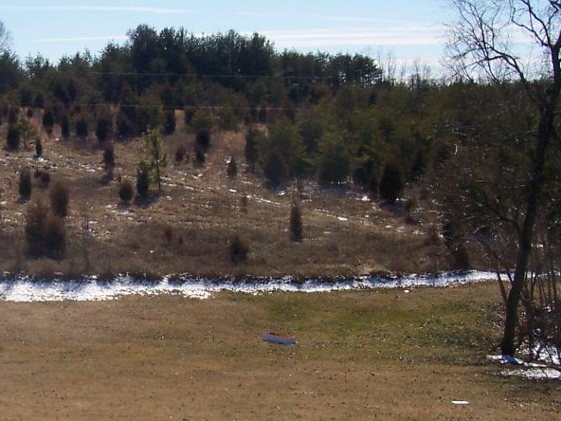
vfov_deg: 19.6
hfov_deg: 25.2
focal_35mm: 75
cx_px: 58
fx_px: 1215
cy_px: 277
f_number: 5.6
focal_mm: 5.6
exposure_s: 1/750
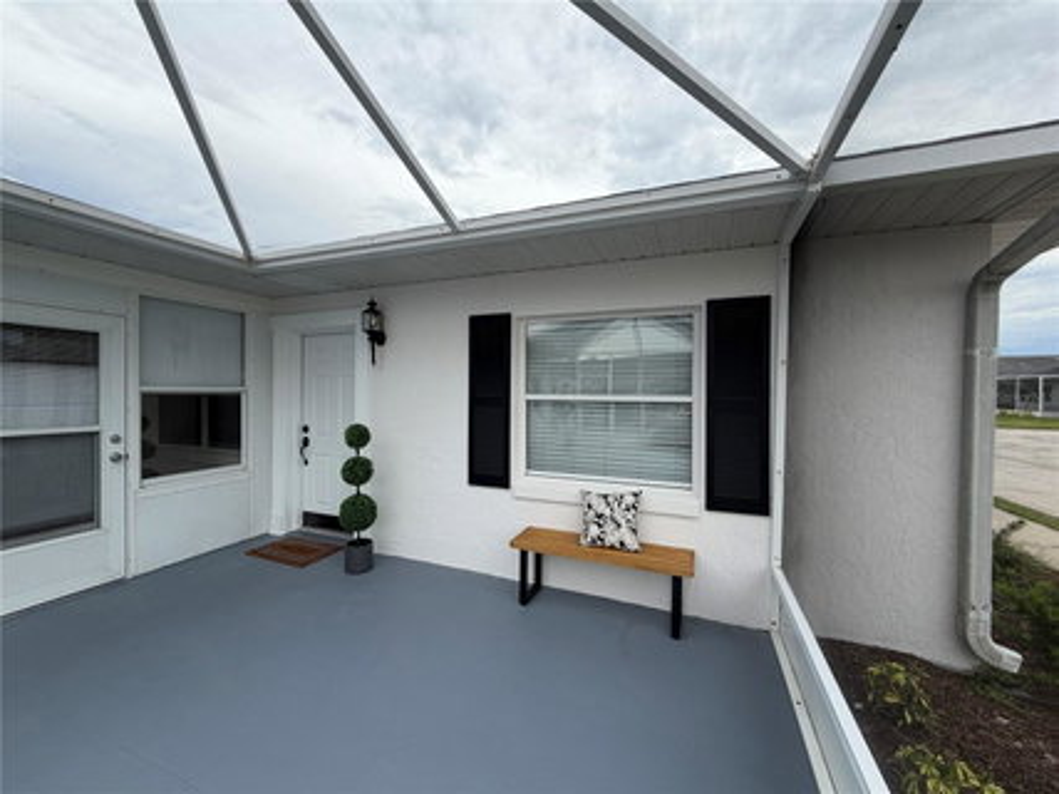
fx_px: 428
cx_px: 530
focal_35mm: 14
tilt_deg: +0.4
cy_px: 397
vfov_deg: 85.6
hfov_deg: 102.1
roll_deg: +0.7
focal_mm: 2.22
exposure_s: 1/770
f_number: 2.2
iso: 40
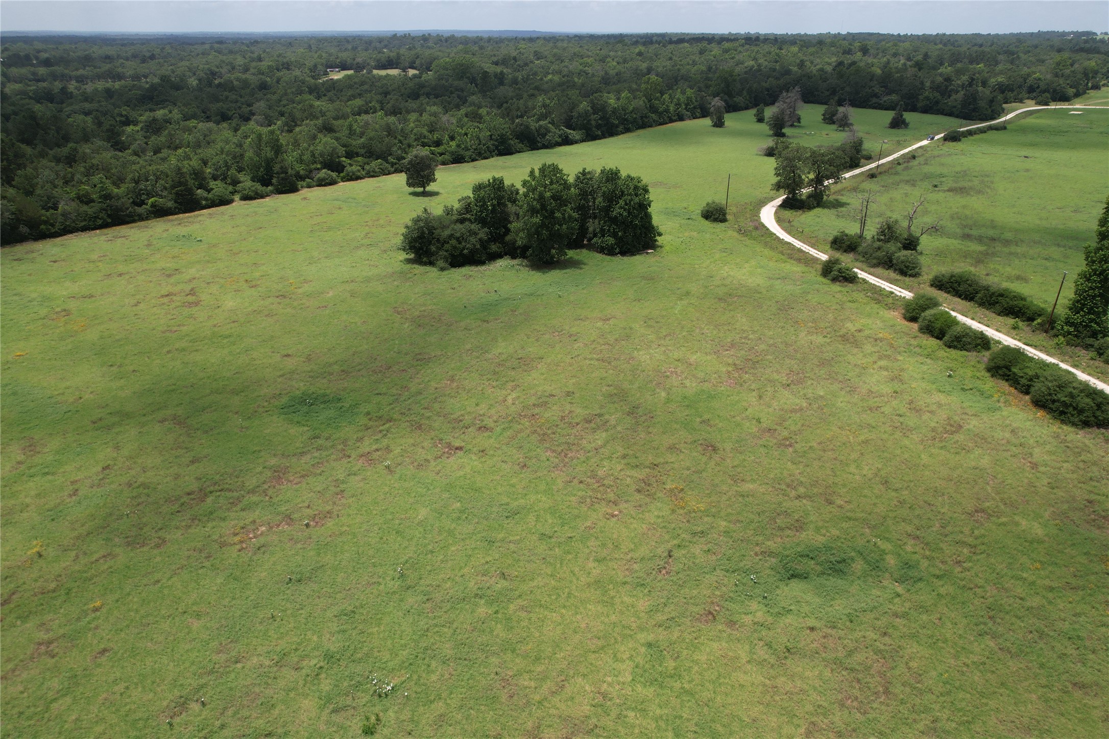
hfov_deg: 78.6
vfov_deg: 57.2
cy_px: 370
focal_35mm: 22
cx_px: 554
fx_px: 678
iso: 110
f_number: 2.8
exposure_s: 1/2000
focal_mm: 8.38
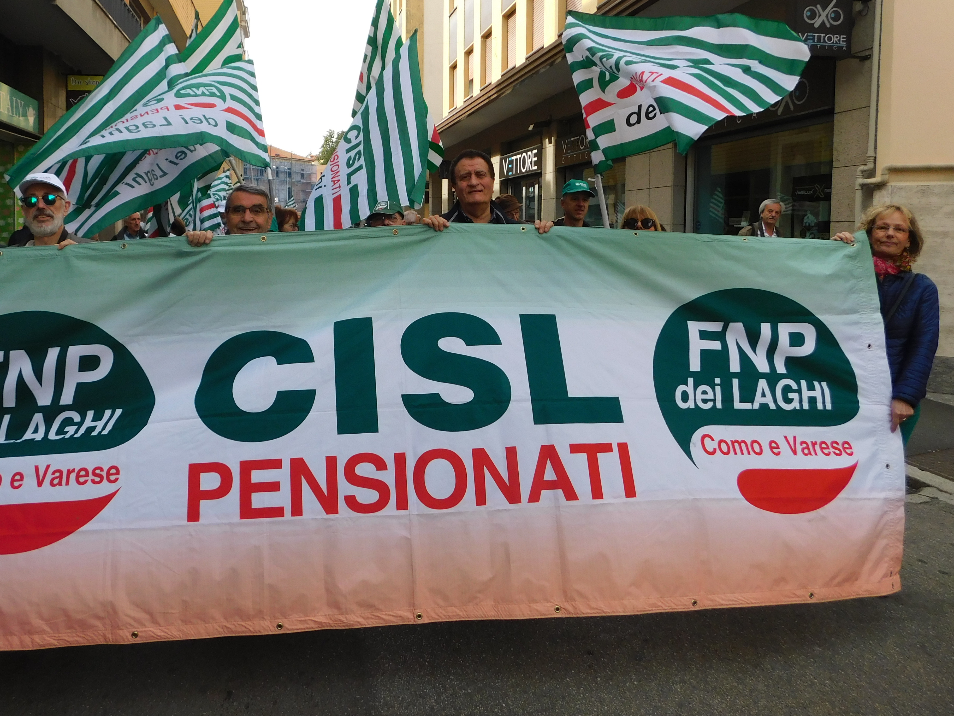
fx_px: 799
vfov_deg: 47.9
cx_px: 399
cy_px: 278
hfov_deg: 61.3
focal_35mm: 29
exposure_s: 1/500
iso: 125
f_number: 3
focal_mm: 4
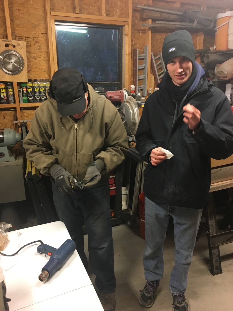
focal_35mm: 29
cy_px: 156
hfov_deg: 48.2
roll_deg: +1.4
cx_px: 116
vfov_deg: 61.7
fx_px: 260
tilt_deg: -18.0
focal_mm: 4.15
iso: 200
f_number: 2.2
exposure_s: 1/24
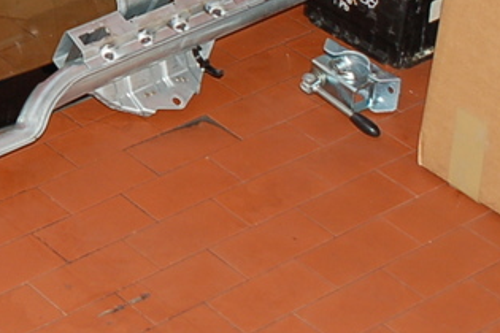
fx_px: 1828
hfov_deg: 15.1
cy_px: -12
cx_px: -62
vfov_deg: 10.3
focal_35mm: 132
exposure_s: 1/60
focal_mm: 27
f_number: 3.8
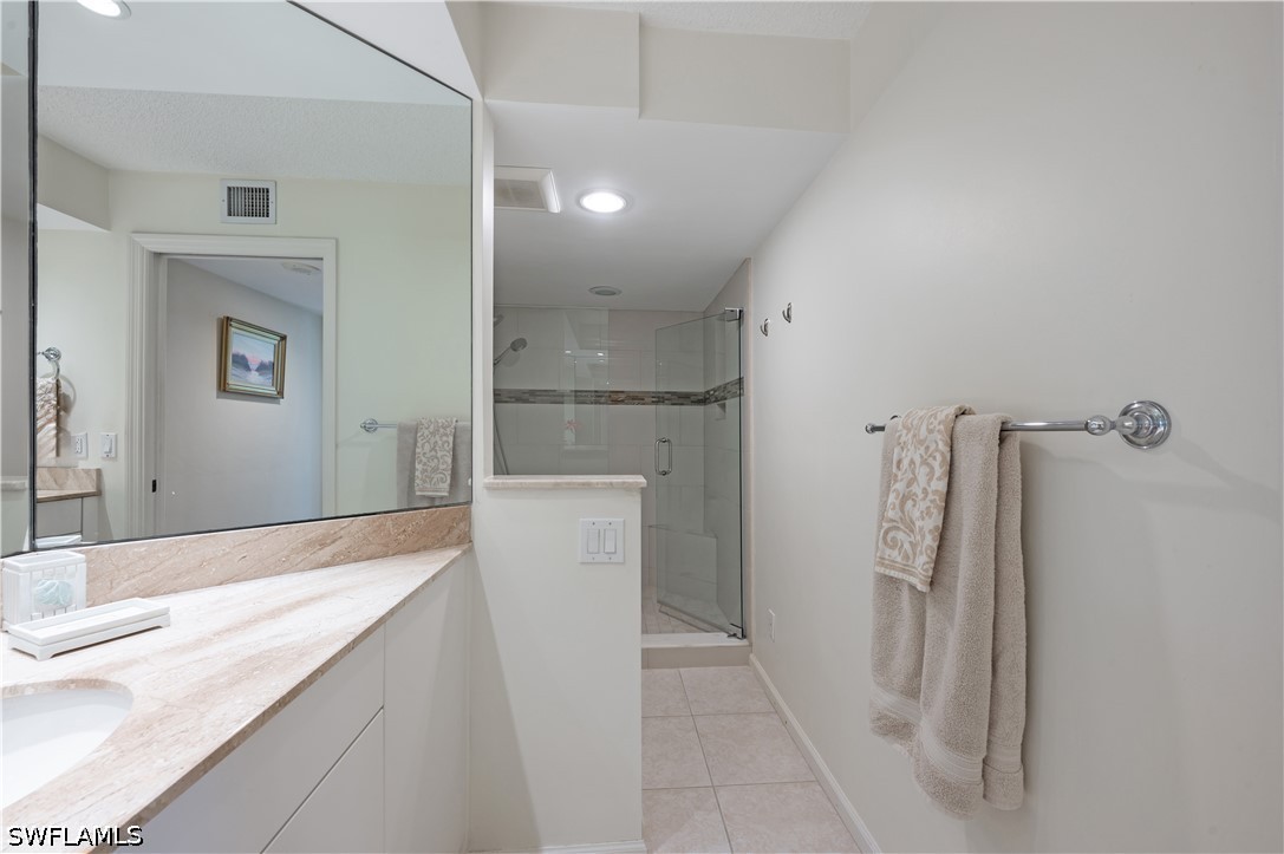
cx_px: 642
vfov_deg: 81.1
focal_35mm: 14
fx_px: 499
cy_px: 427
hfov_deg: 104.3
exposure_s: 1/4
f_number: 11
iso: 160
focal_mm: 14
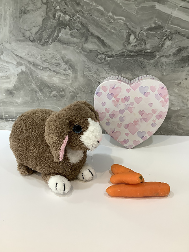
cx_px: 94
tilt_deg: -23.3
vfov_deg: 58.4
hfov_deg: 45.4
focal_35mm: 31
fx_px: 226
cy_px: 126
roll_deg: +2.8
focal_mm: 3.3
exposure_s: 1/60
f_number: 2.4
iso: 125
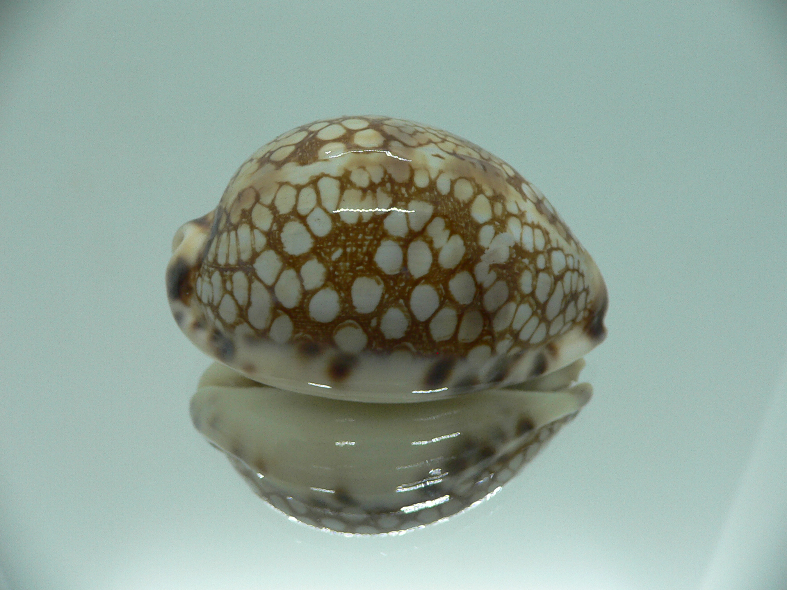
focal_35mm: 35
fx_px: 796
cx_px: 394
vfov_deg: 40.7
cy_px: 295
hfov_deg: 52.6
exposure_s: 1/60
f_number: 2.8
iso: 100
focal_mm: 4.6
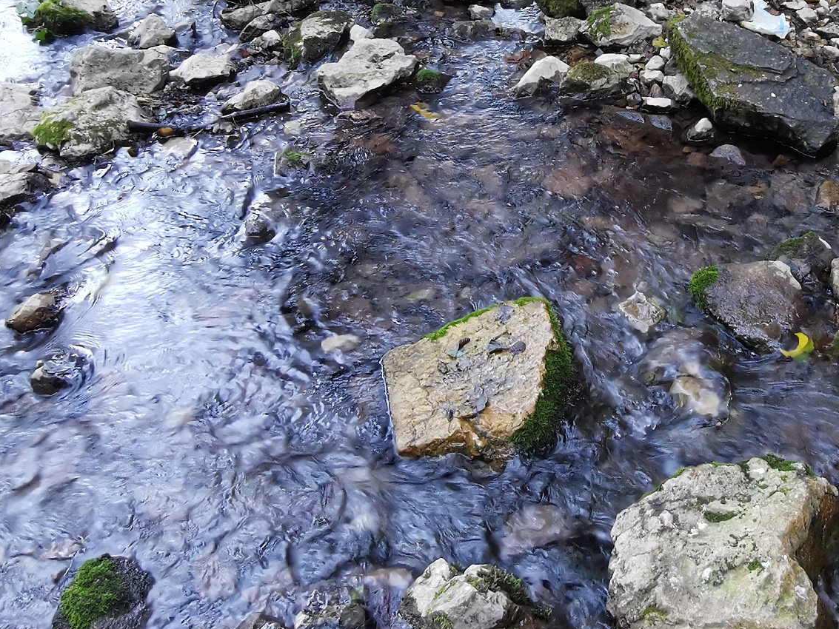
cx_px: 635
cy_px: 156
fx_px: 1091
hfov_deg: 40.8
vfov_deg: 31.6
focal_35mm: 45
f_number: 2.2
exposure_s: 1/33.3
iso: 160
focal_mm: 2.26
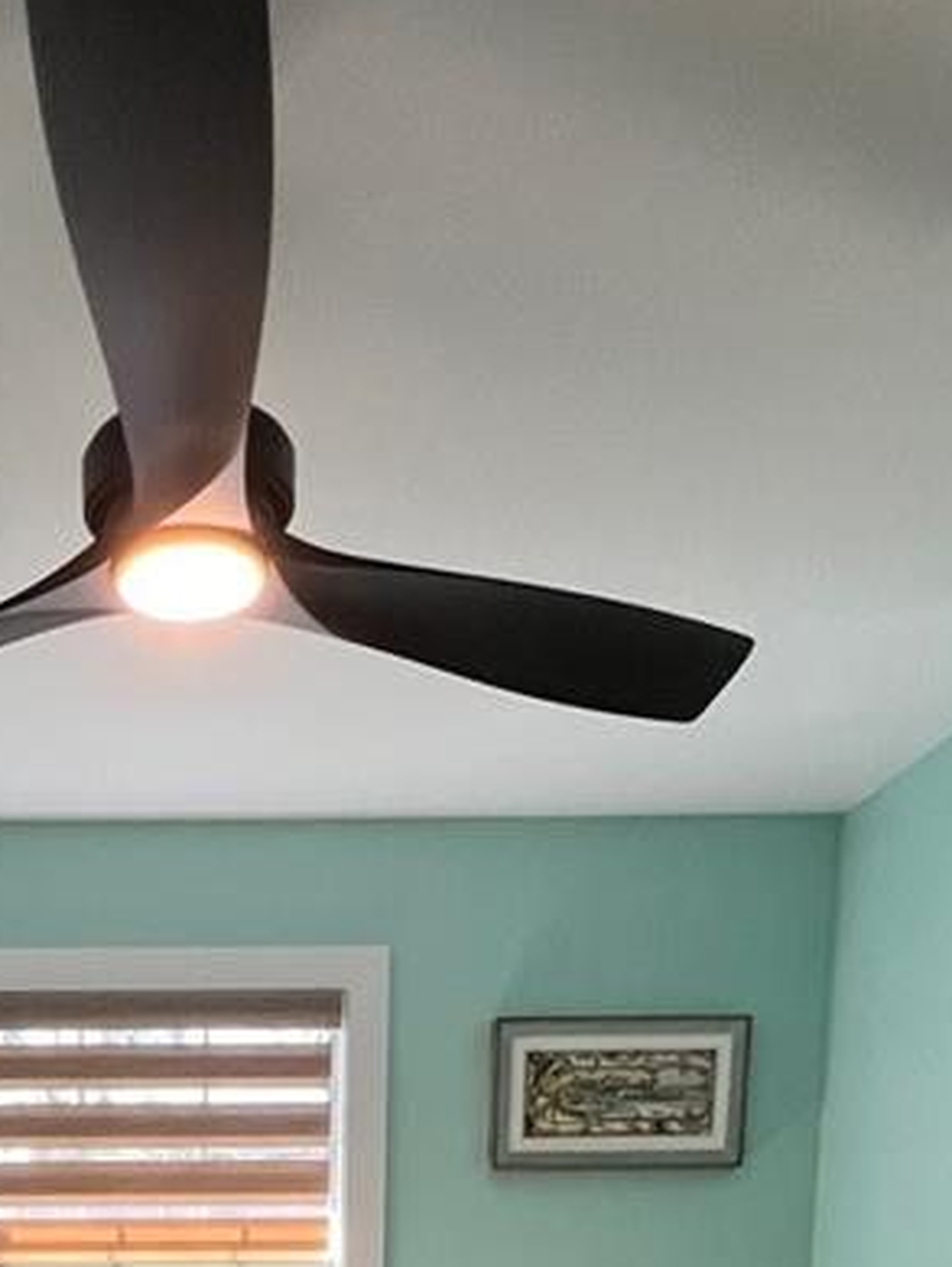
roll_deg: +0.9
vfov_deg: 34.3
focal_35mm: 40
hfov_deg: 34.5
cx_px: 140
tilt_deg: -9.9
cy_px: 1621
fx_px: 1465
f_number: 1.8
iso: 200
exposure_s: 1/120
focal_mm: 1.57
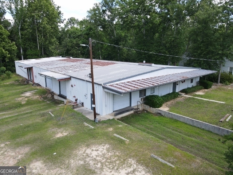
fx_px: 162
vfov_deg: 56.8
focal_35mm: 24
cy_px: 88
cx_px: 116
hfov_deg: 71.6
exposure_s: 1/200
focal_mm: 4.5
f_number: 2.8
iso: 100
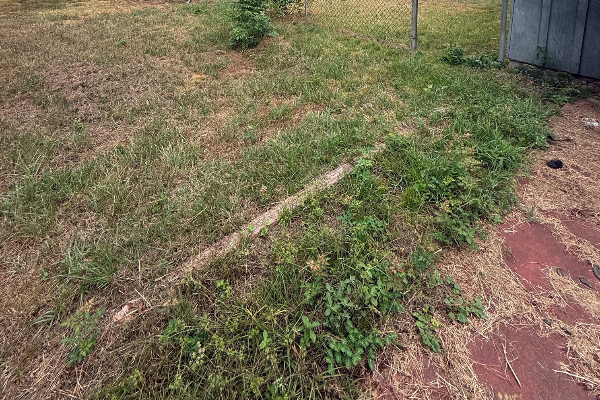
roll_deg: +2.8
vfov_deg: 51.9
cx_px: 293
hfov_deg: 84.0
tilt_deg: -11.2
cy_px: 17
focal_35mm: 20
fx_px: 333
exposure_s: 1/427
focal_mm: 2.22
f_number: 2.2
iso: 50
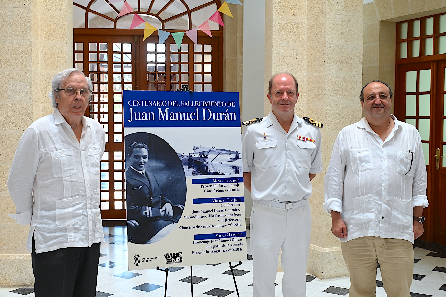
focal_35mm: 48
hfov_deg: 41.1
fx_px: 594
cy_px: 148
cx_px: 223
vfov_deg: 28.0
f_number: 5
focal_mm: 48
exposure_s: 1/125
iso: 3200
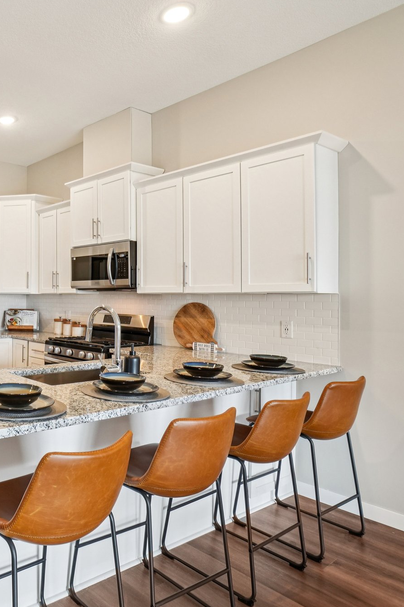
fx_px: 387
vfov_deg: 76.1
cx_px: -4
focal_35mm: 23
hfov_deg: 45.9
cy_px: 303
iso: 400
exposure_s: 1/25
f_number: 8
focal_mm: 10
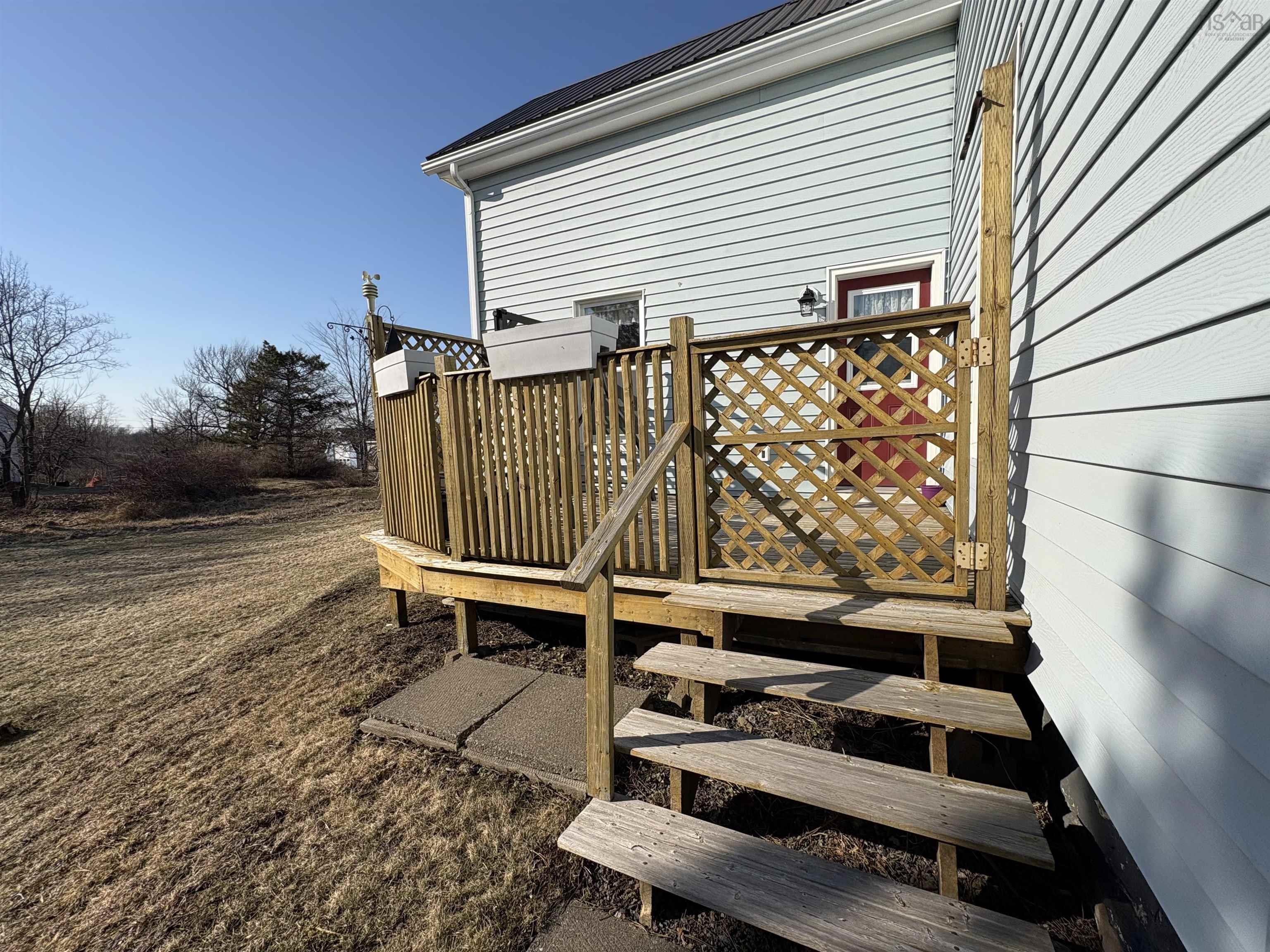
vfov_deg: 85.7
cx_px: 635
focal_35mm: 14
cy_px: 476
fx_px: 514
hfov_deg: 102.1
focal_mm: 2.22
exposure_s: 1/2083
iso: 50
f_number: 2.2
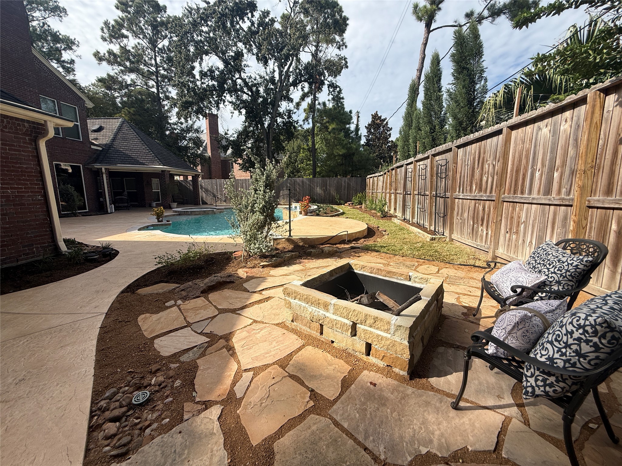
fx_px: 252
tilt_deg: -9.8
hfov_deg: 102.1
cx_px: 311
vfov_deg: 85.7
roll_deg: -0.4
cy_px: 233
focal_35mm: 14
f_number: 2.2
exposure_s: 1/1901
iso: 50
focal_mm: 2.22
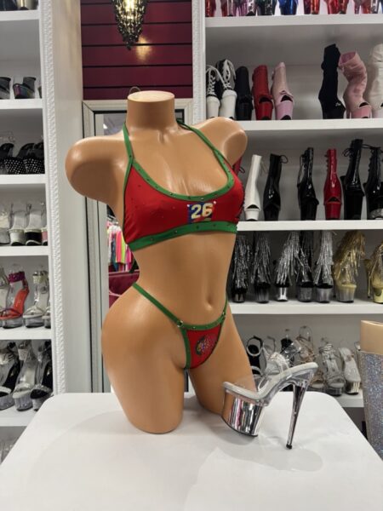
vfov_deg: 67.3
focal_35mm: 26
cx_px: 192
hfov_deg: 53.1
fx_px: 384
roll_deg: +1.4
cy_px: 256
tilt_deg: -3.8
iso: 125
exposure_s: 1/60
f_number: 1.5
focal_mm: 5.7
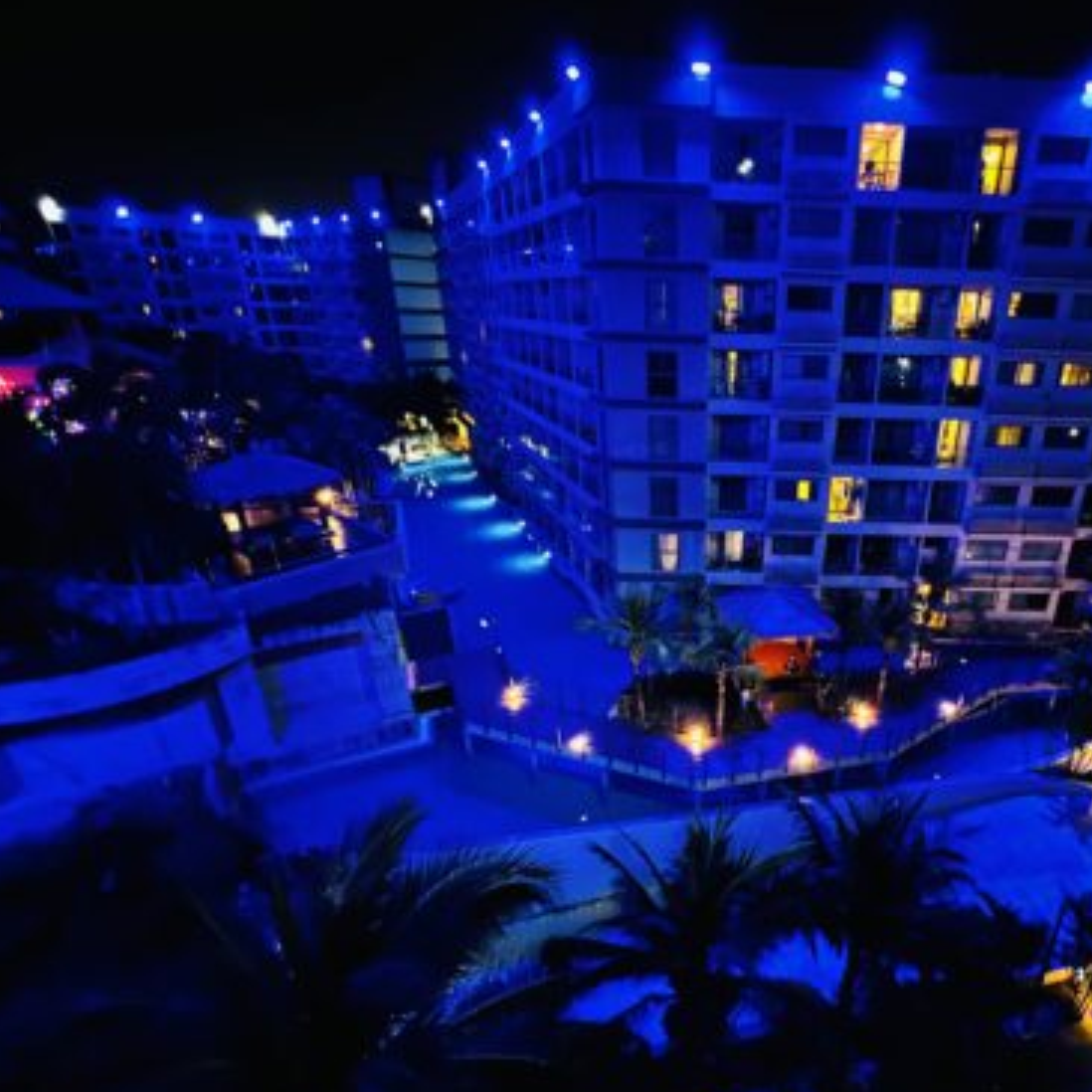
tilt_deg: -22.0
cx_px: 737
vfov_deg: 87.4
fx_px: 571
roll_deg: -1.6
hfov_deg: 84.1
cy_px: 555
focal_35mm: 16
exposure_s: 1/8
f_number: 1.8
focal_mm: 1.57
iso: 800
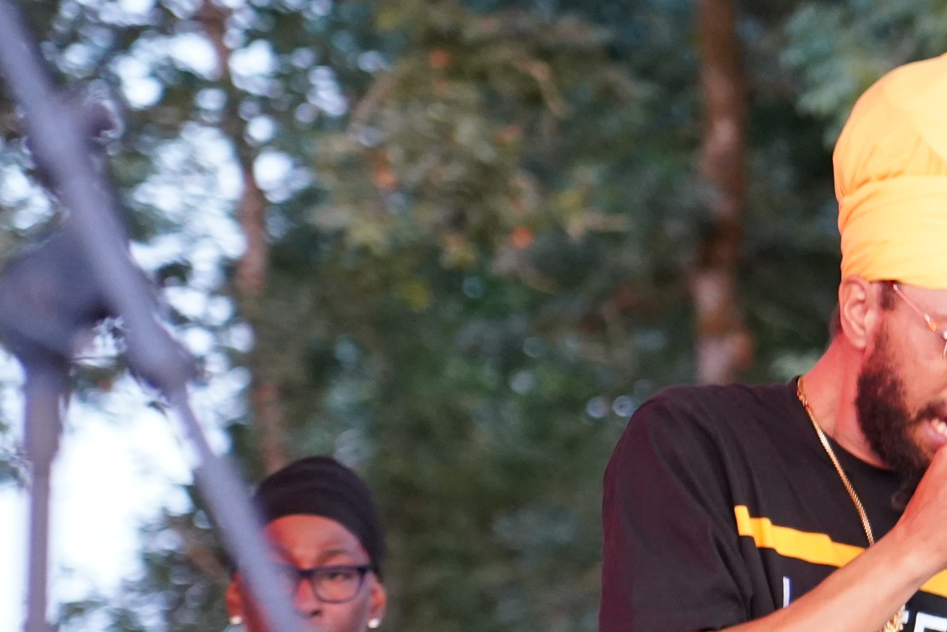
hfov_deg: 6.7
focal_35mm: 304
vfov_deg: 4.5
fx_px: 7997
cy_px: 530
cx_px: 1119
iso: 4000
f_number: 4
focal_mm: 105
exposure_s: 1/160
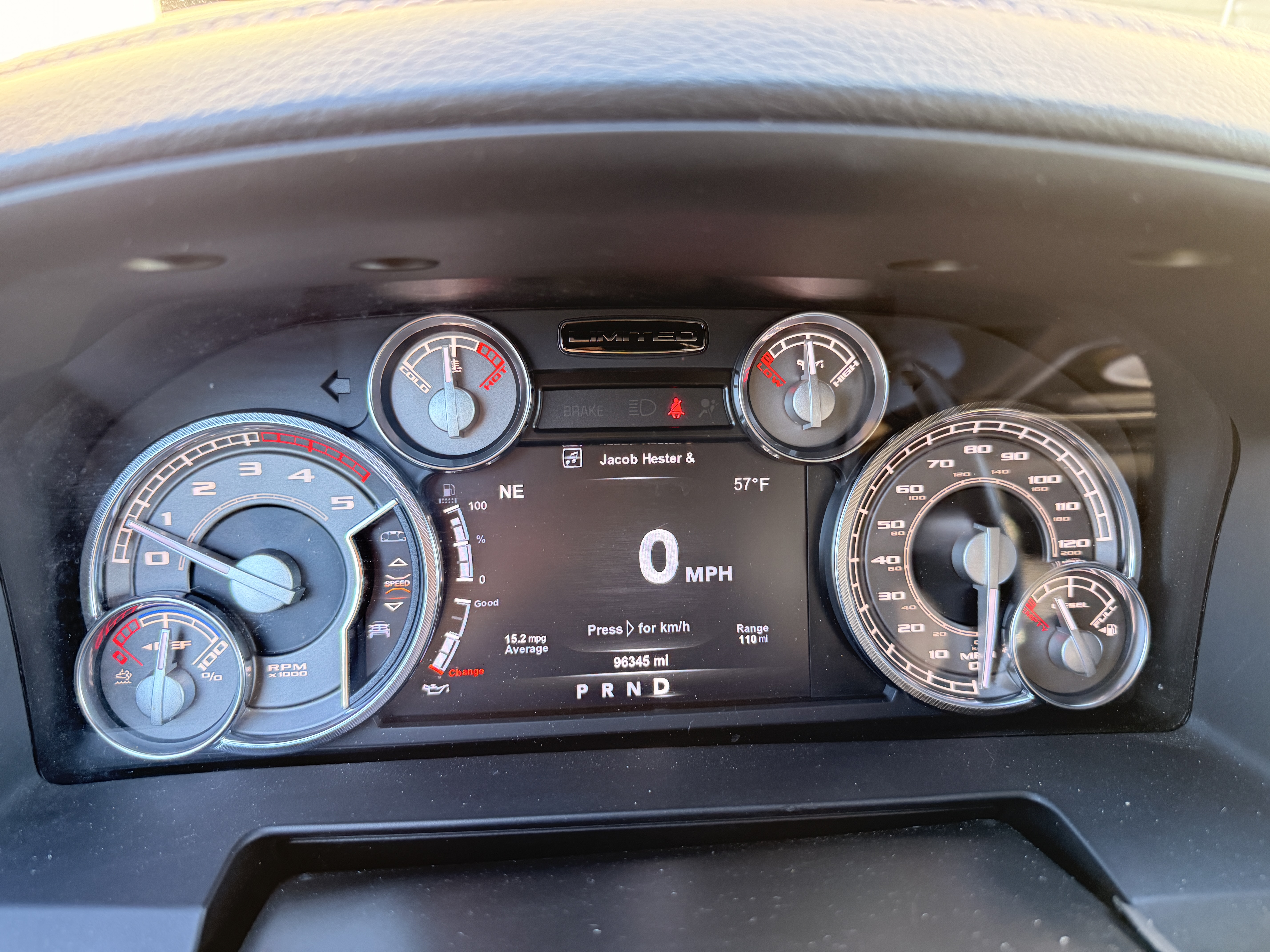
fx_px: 881
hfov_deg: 71.6
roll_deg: -2.8
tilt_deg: -25.2
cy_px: 476
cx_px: 635
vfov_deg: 56.8
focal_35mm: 24
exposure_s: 1/60
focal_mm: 6.76
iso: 320
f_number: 1.78
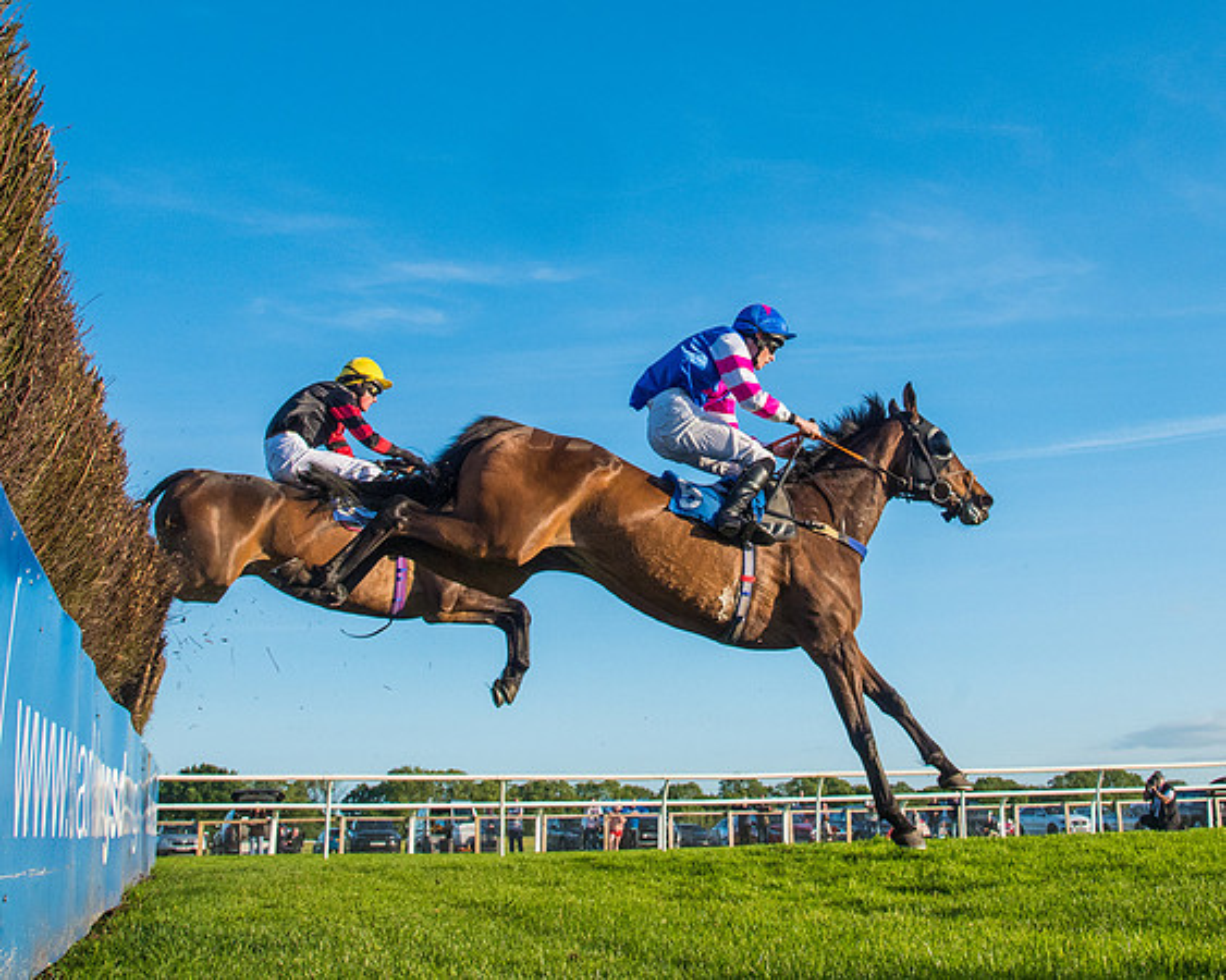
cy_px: 299
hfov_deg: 42.4
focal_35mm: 44
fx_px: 1579
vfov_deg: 34.0
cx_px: 678
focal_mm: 27
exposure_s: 1/2500
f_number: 6.3
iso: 2000
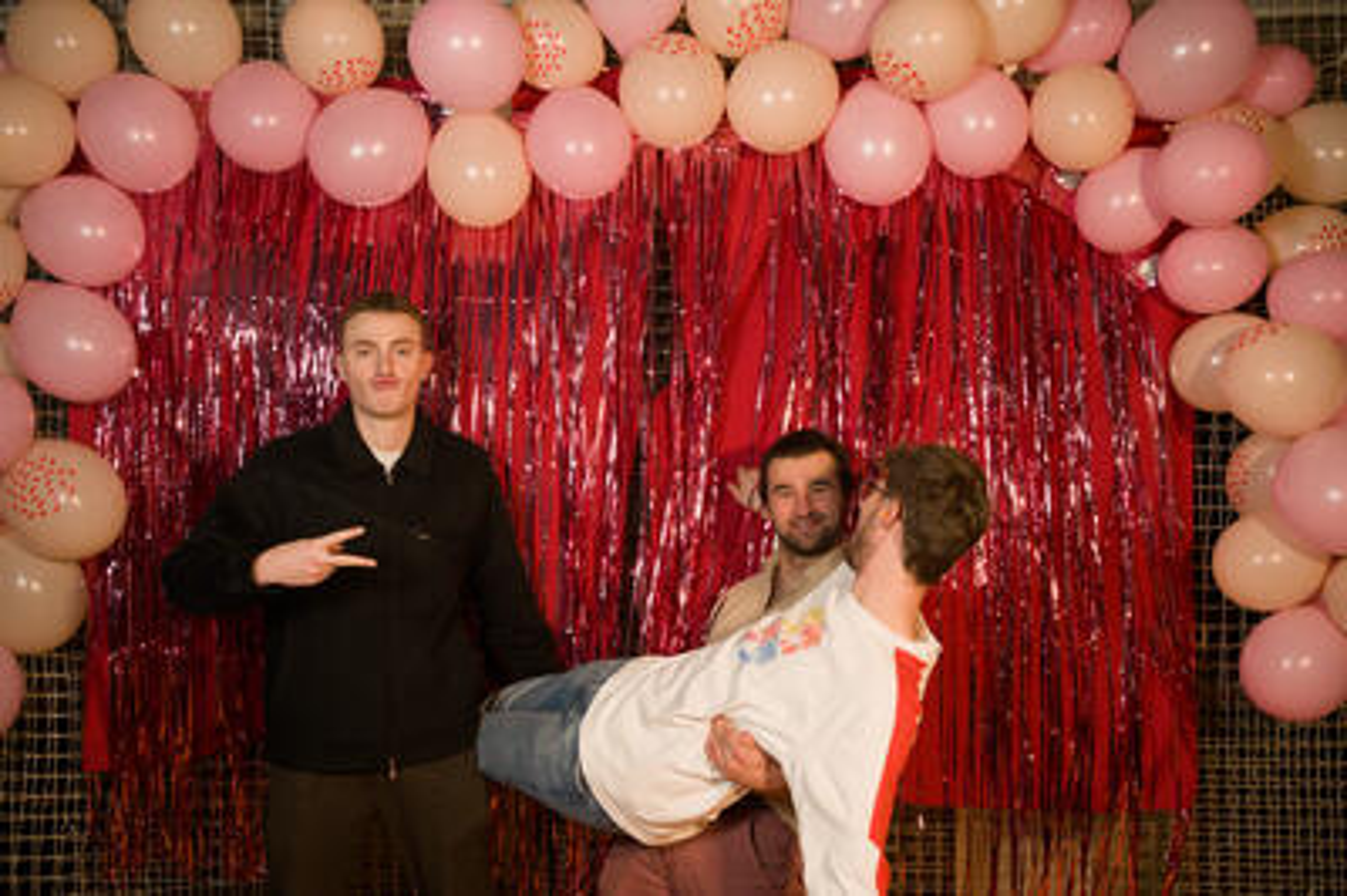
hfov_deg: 58.9
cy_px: 448
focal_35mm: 32
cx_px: 674
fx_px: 1193
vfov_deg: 41.2
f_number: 4.5
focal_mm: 31.9
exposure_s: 1/160
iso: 4000
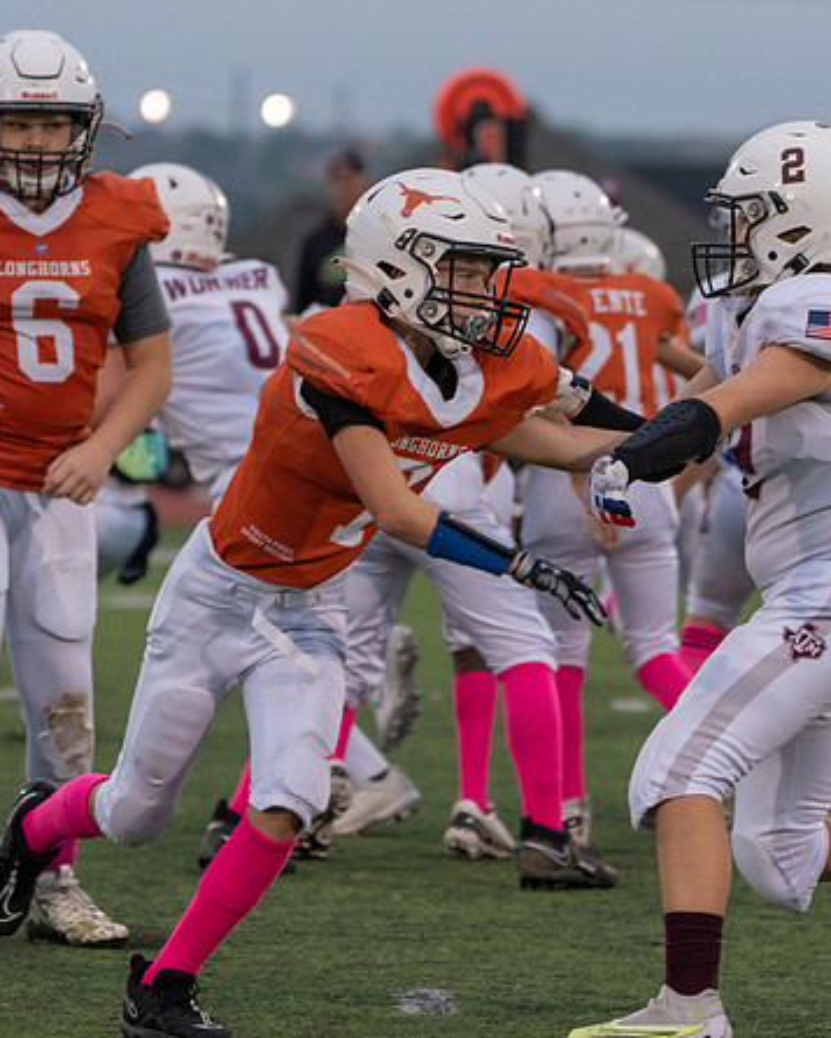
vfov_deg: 5.5
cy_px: 476
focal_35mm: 350
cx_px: 490
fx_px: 10756
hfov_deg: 4.4
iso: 3200
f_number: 5.6
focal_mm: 229
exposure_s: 1/1000
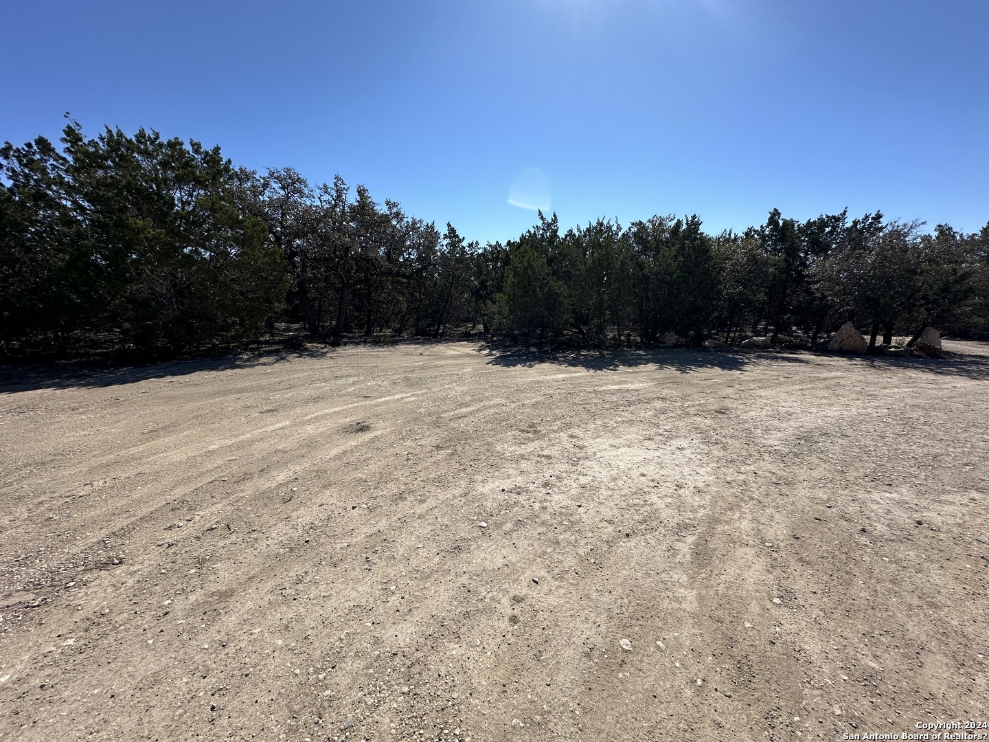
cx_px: 494
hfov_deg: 102.1
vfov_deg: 85.7
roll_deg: -0.8
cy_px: 371
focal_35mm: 14
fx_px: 400
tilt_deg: -8.3
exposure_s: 1/2747
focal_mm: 2.22
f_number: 2.2
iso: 50
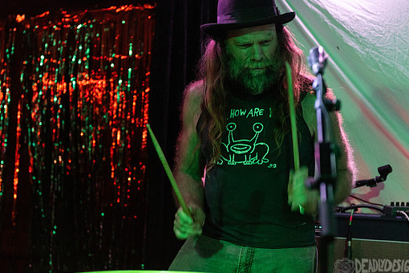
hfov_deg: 30.5
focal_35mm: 66
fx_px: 750
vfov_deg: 20.6
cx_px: 196
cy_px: 131
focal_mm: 58
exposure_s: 1/80
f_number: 3.2
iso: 2500
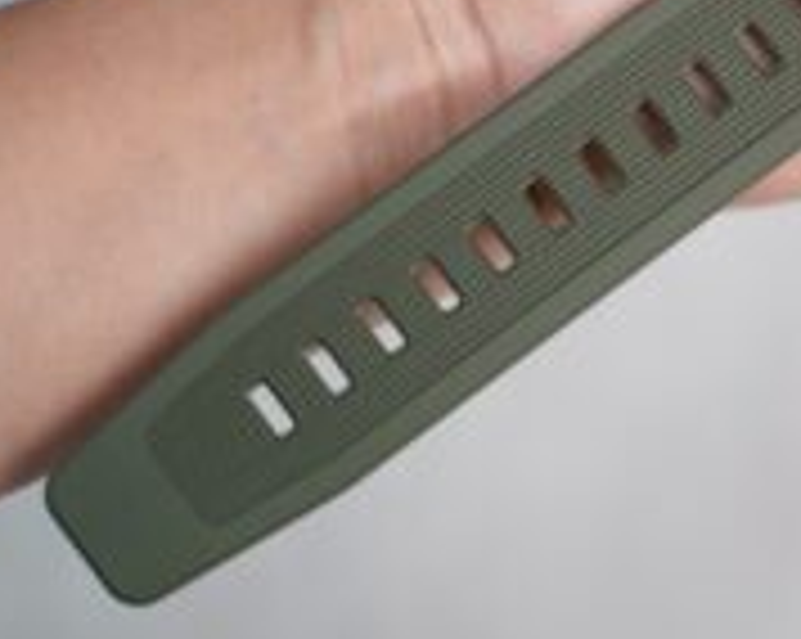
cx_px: 842
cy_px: 106
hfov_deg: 16.2
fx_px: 2747
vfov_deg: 13.2
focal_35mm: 116
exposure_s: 1/60
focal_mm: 55
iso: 500
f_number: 2.8
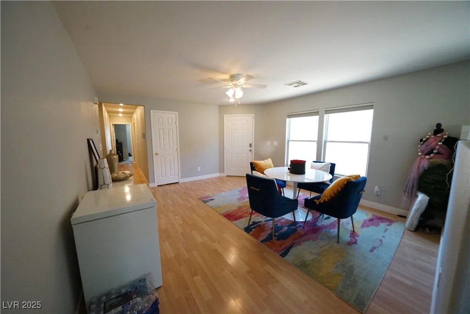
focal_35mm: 12
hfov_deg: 112.6
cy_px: 157
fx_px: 157
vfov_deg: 90.0
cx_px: 235
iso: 4000
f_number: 7.1
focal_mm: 12
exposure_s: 1/125
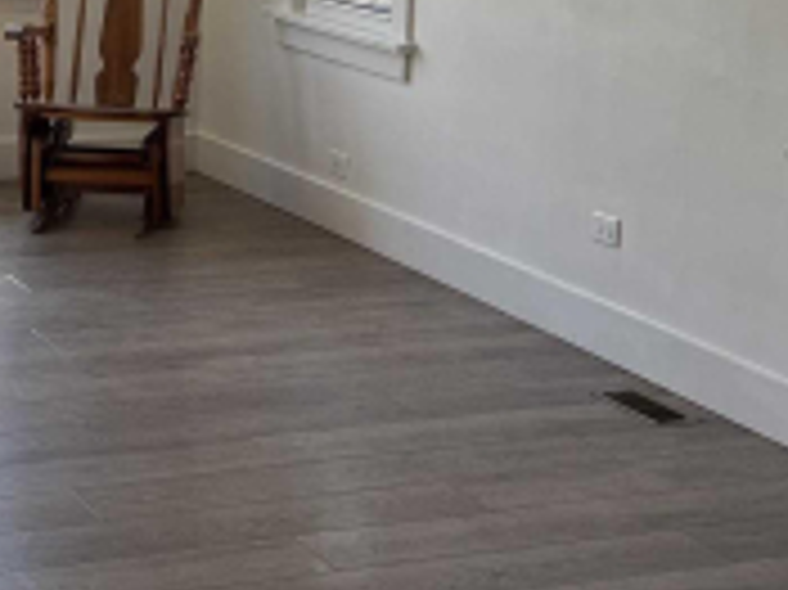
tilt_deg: -3.6
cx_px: 326
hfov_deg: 19.8
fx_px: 2252
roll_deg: -1.3
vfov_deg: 14.6
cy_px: -45
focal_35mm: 99
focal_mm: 5.96
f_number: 1.6
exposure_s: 1/459
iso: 64
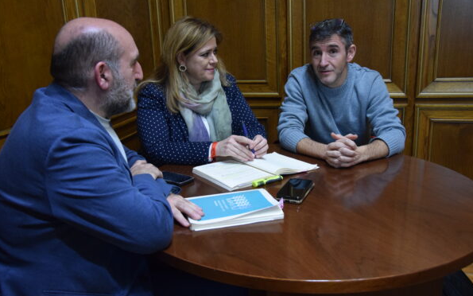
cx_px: 236
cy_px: 149
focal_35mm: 37
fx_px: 477
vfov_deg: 34.4
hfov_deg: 52.7
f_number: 4.5
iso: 2500
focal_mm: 24
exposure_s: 1/80
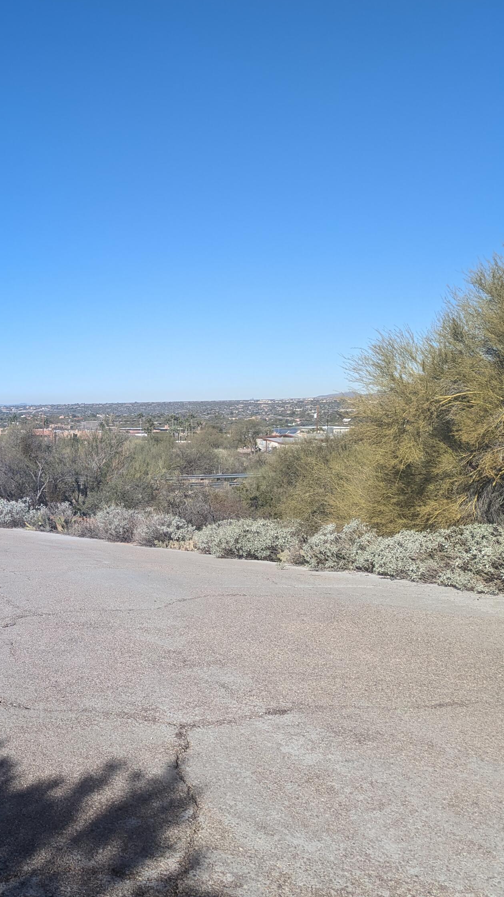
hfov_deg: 29.3
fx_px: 832
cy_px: 447
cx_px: -91
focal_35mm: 35
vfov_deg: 56.6
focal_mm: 6.81
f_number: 1.85
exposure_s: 1/2179
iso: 50
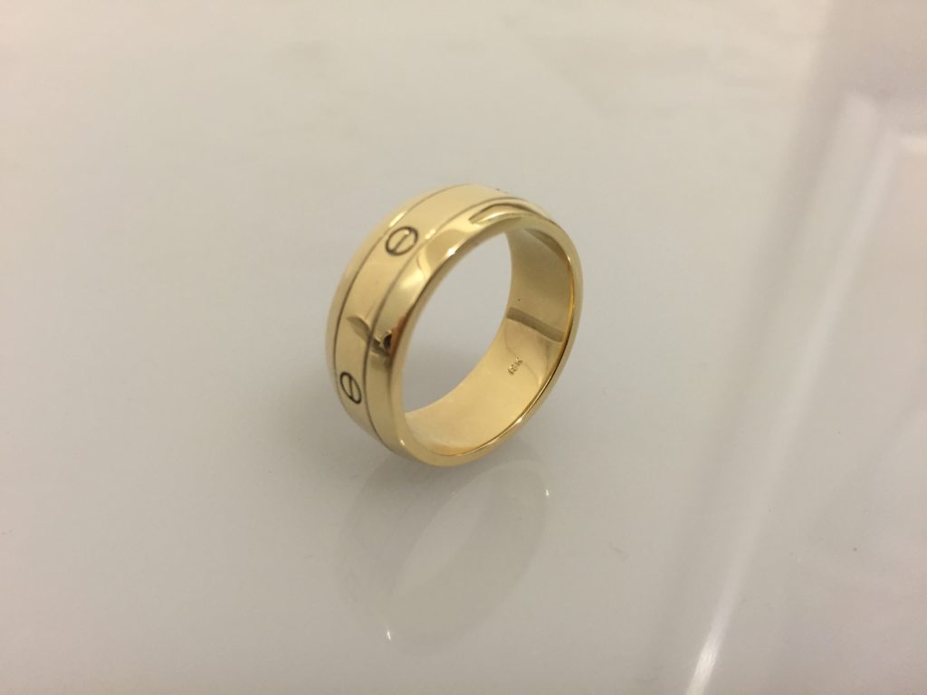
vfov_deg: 48.2
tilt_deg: -31.3
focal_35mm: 29
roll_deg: -2.1
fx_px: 777
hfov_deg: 61.7
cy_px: 348
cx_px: 464
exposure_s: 1/30
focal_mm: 4.15
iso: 125
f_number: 2.2
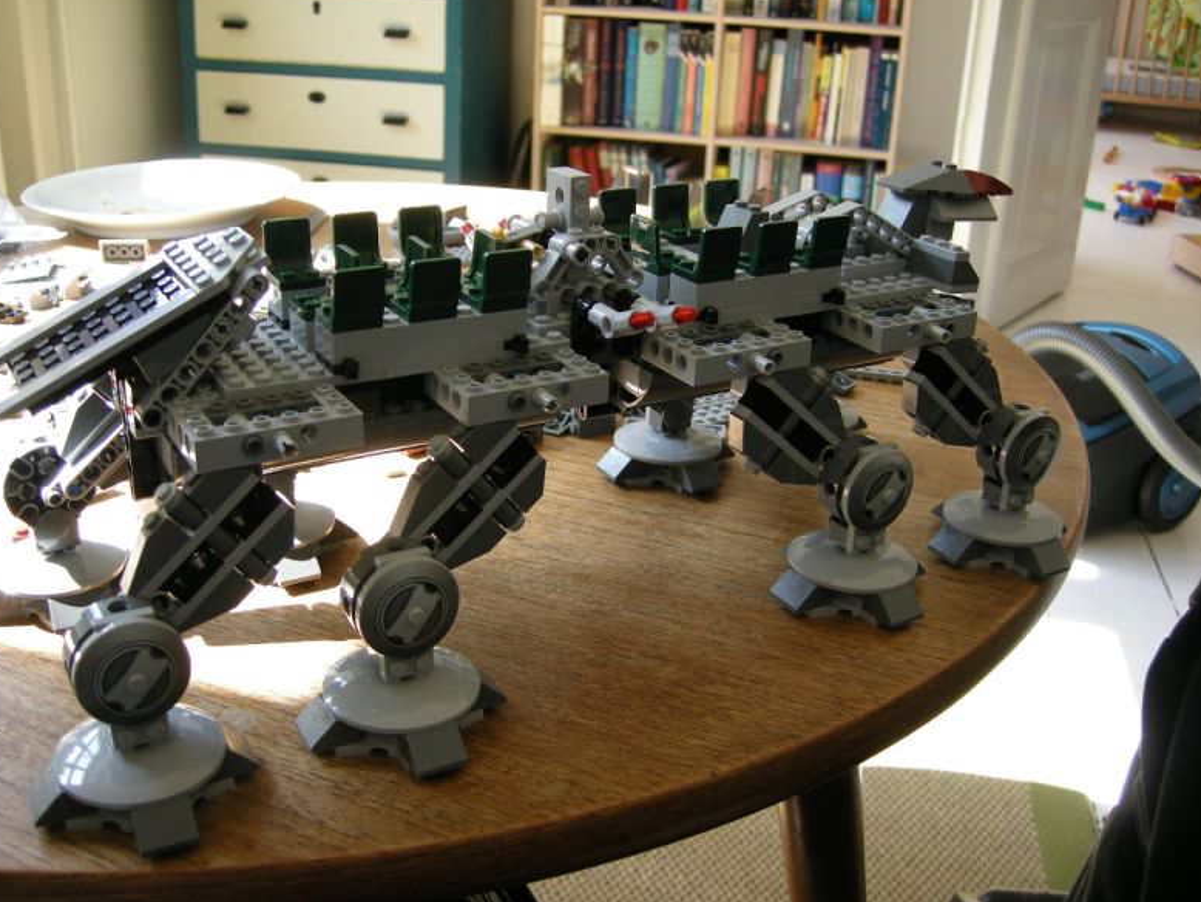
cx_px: 594
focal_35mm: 37
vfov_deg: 38.7
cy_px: 443
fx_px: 1284
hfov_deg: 50.1
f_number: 2.7
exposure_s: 1/60.2
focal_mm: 7.5
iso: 75
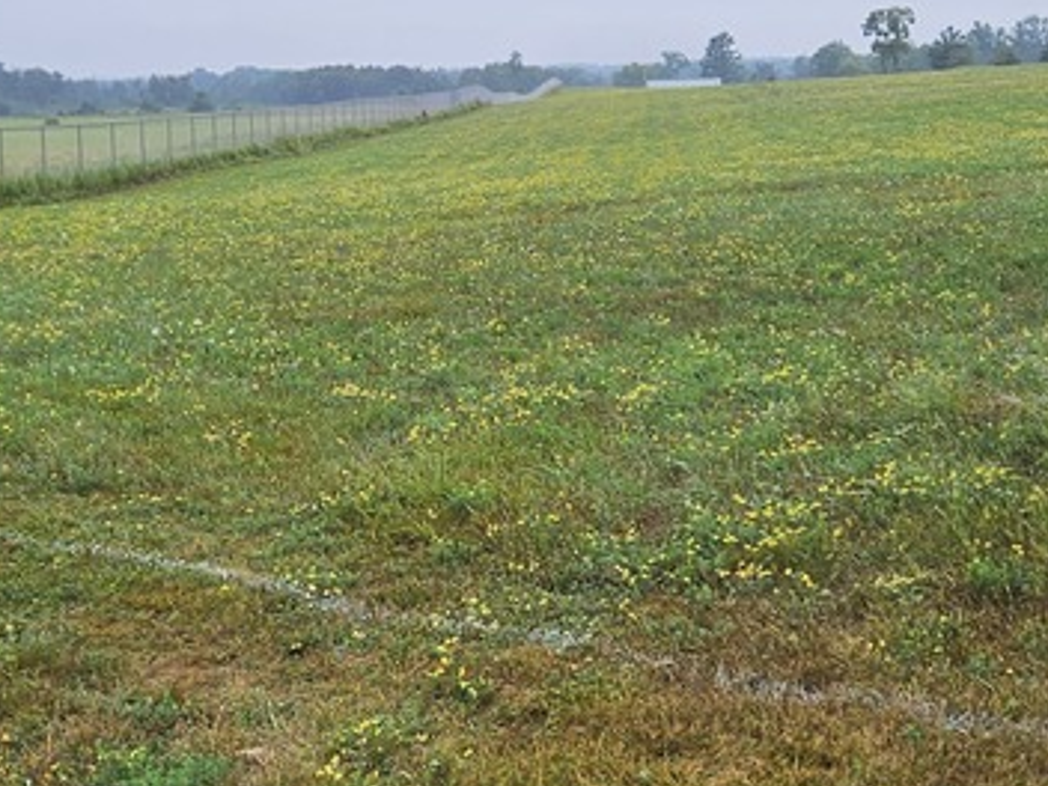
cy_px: 348
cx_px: 432
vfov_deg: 21.9
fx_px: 2028
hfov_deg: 28.9
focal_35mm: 67
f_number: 1.8
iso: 25
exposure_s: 1/353
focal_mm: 5.4
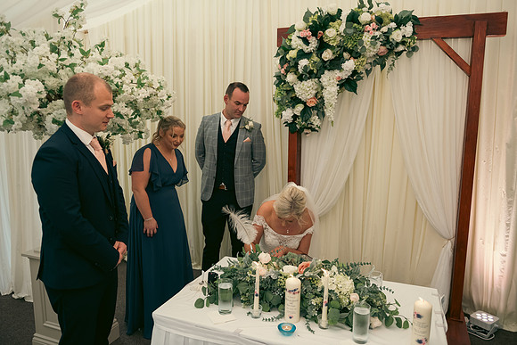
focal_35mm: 27
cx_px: 258
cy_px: 172
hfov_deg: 67.4
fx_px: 388
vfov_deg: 48.0
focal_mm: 27
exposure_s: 1/160
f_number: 3.5
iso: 500
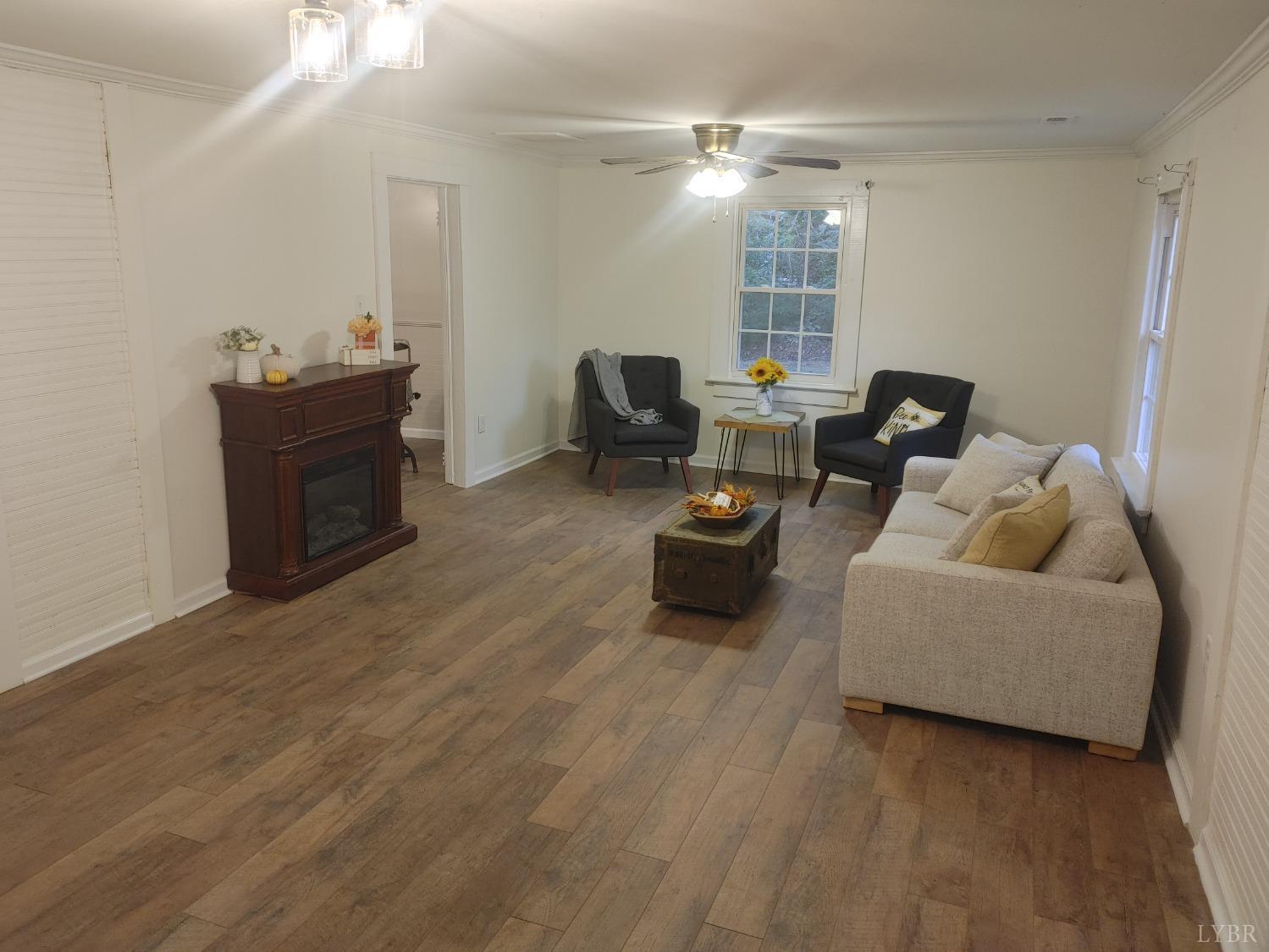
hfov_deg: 67.3
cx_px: 634
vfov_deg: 53.1
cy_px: 476
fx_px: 953
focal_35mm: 26
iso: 150
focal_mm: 5.58
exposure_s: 1/40
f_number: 1.8
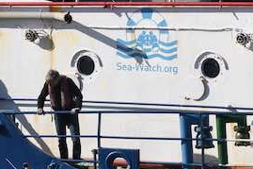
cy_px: -3
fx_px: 3290
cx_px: 6
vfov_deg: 2.9
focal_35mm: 468
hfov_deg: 4.4
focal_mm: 105
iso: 200
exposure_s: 1/1000
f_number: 9
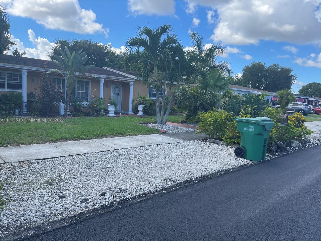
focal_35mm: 26
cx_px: 160
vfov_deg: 53.1
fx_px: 241
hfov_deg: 67.3
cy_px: 120
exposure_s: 1/1238
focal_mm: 5.1
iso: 32
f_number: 1.6
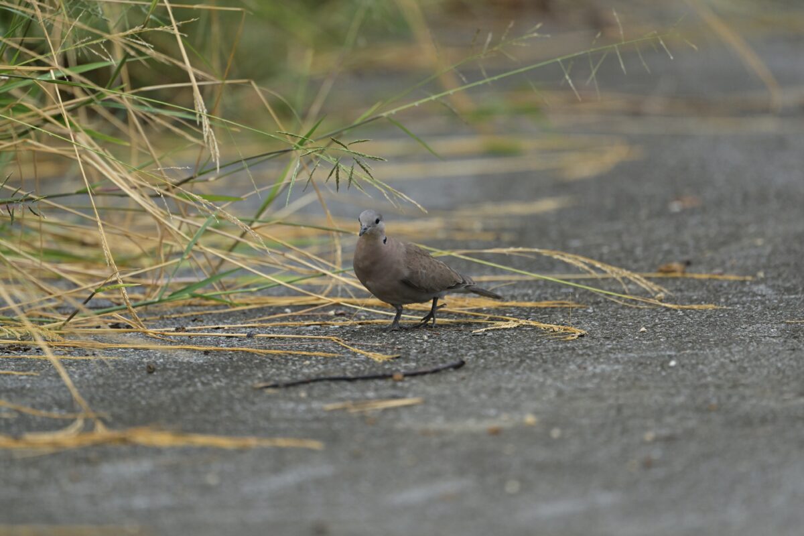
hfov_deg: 2.6
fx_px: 17865
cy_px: 268
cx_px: 402
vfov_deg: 1.7
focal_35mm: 800
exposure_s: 1/1250
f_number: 6.3
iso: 1250
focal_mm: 800
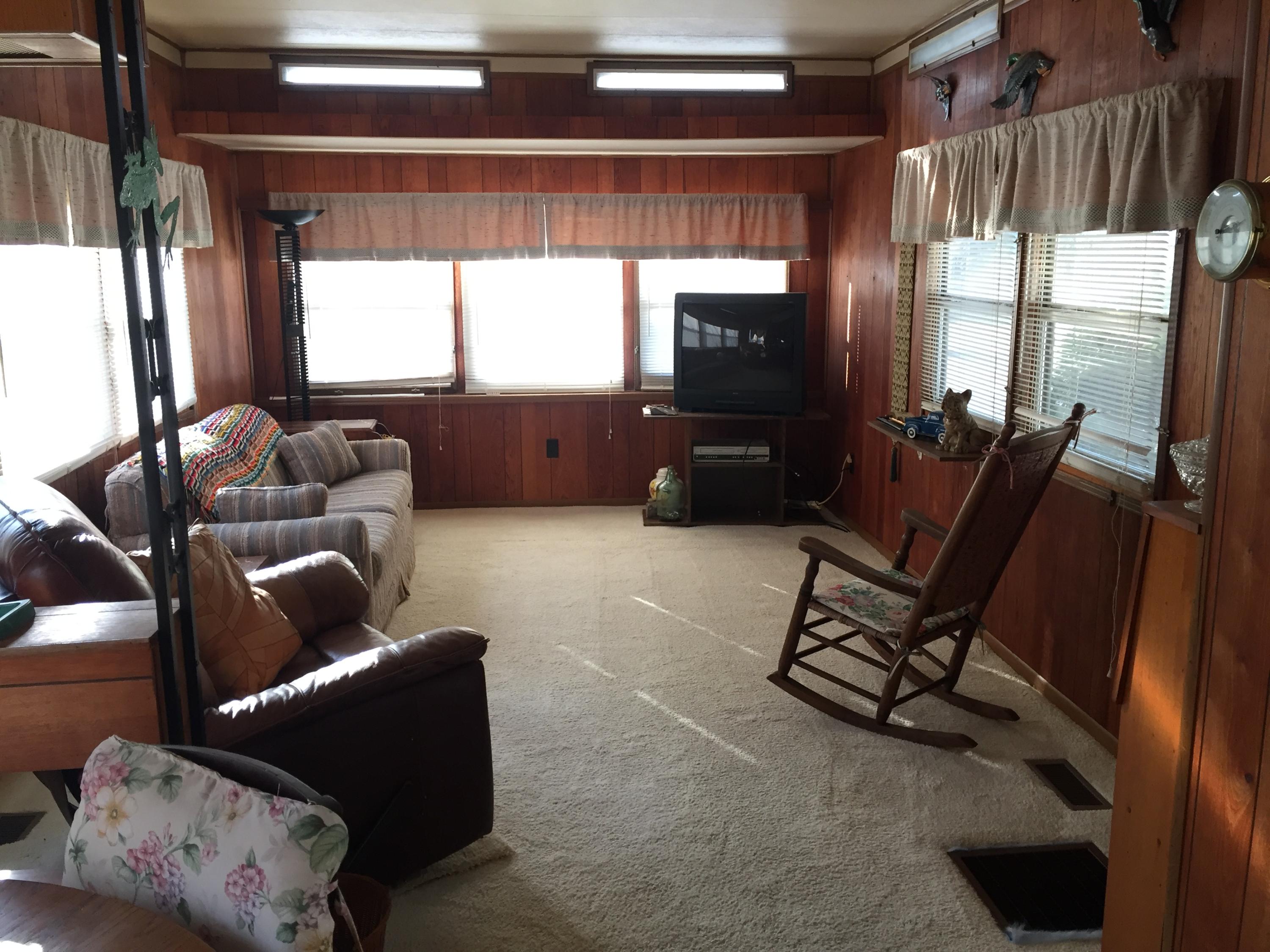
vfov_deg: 48.2
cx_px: 635
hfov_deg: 61.7
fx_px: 1064
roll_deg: -0.9
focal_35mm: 29
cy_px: 476
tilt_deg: -11.7
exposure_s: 1/30
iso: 40
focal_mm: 4.15
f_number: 2.2
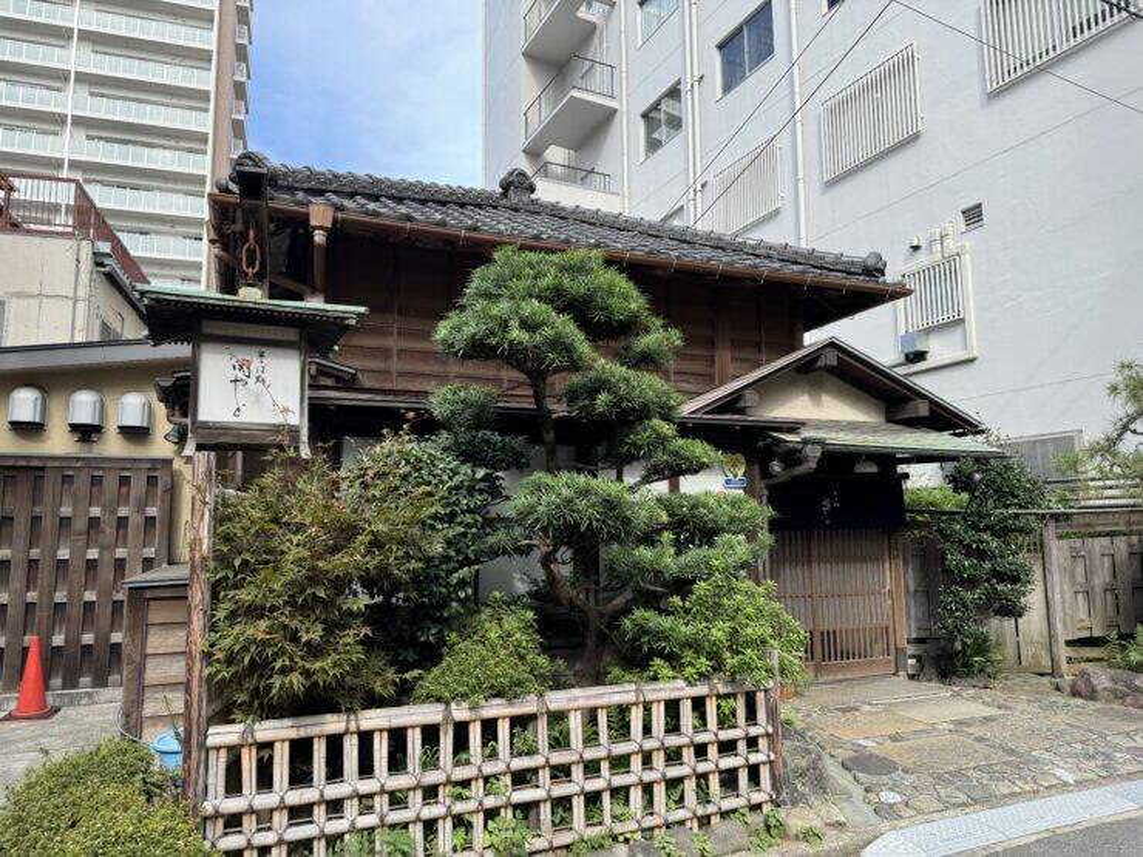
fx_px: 792
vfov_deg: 56.8
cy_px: 428
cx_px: 572
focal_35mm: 24
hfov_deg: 71.6
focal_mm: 6.76
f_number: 1.78
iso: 80
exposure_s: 1/350
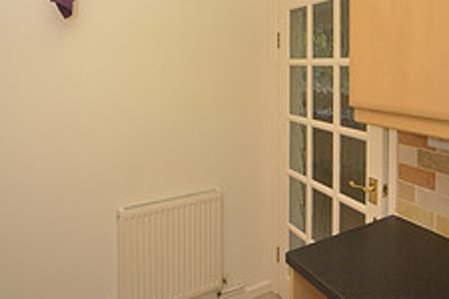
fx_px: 299
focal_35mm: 24
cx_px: 210
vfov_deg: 50.5
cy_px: 68
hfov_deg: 73.7
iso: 400
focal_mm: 12
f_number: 5.6
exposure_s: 1/100
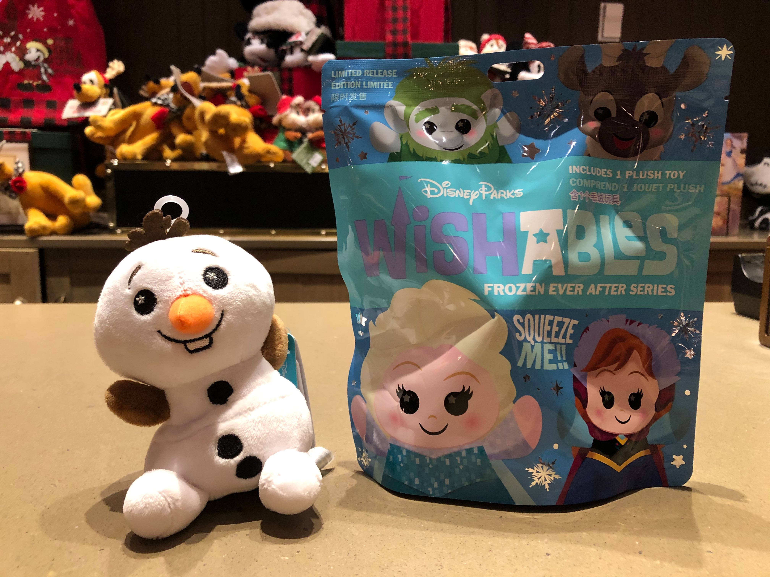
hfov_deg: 63.4
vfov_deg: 49.7
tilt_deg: -10.2
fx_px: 623
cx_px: 385
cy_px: 288
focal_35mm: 28
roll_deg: -1.0
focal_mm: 3.99
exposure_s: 1/13
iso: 100
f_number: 1.8
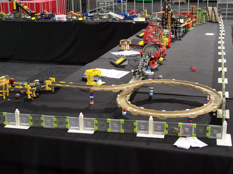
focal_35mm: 56
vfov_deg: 26.1
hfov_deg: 34.3
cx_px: 116
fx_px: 377
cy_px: 87
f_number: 3.1
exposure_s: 1/2
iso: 80
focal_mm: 9.3
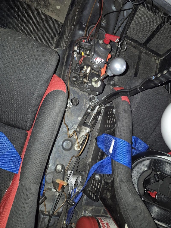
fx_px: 152
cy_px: 114
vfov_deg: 73.9
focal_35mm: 23
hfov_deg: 58.9
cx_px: 86
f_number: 1.8
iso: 125
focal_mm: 5.4
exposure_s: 1/13
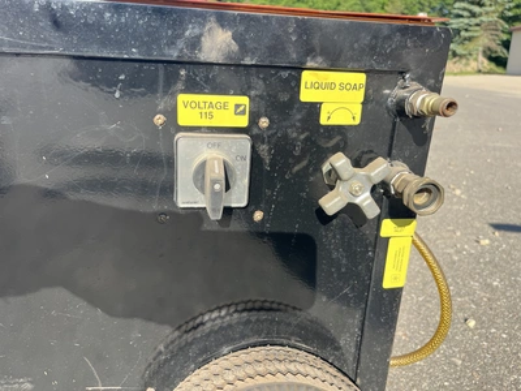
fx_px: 391
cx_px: 260
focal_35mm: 26
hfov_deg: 67.3
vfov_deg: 53.1
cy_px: 196
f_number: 1.6
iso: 50
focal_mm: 5.1
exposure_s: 1/885
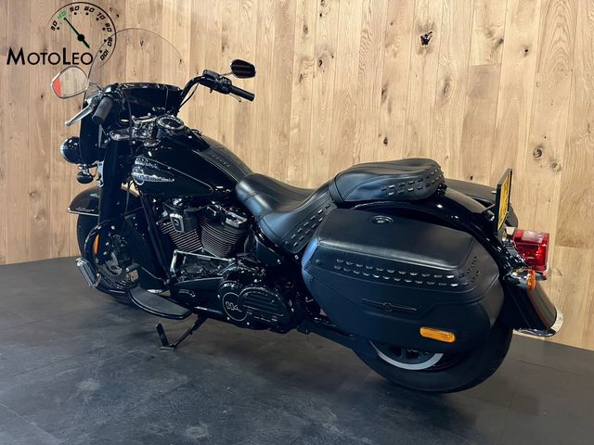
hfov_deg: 67.3
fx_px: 446
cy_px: 222
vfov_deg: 53.1
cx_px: 297
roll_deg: -3.2
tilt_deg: -5.6
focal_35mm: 26
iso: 640
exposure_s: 1/33
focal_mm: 5.1
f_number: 1.6
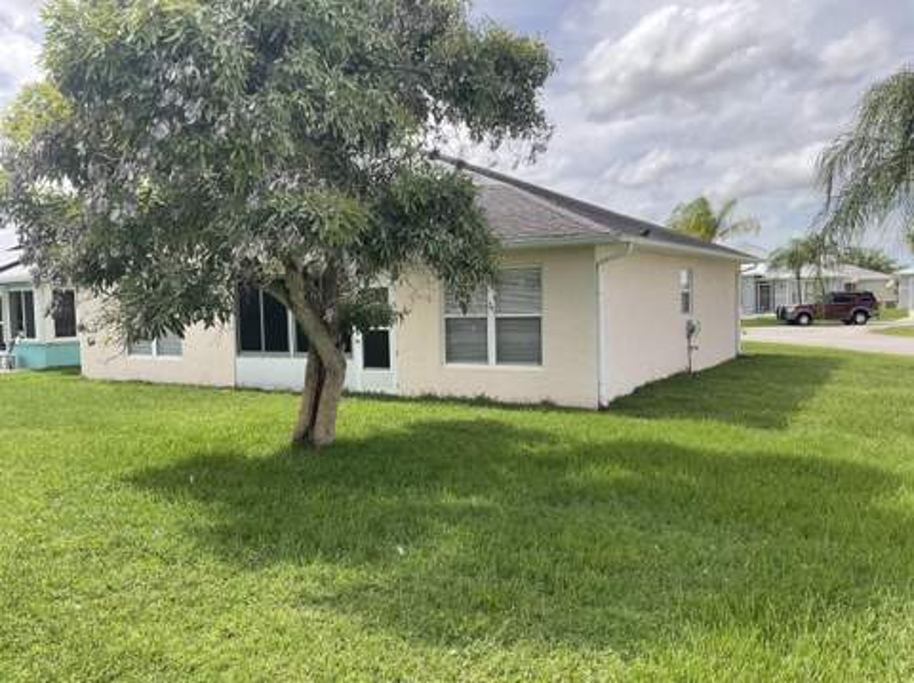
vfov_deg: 48.2
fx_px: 765
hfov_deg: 61.7
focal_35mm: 29
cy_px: 342
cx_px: 457
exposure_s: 1/1221
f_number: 1.8
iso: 16
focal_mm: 3
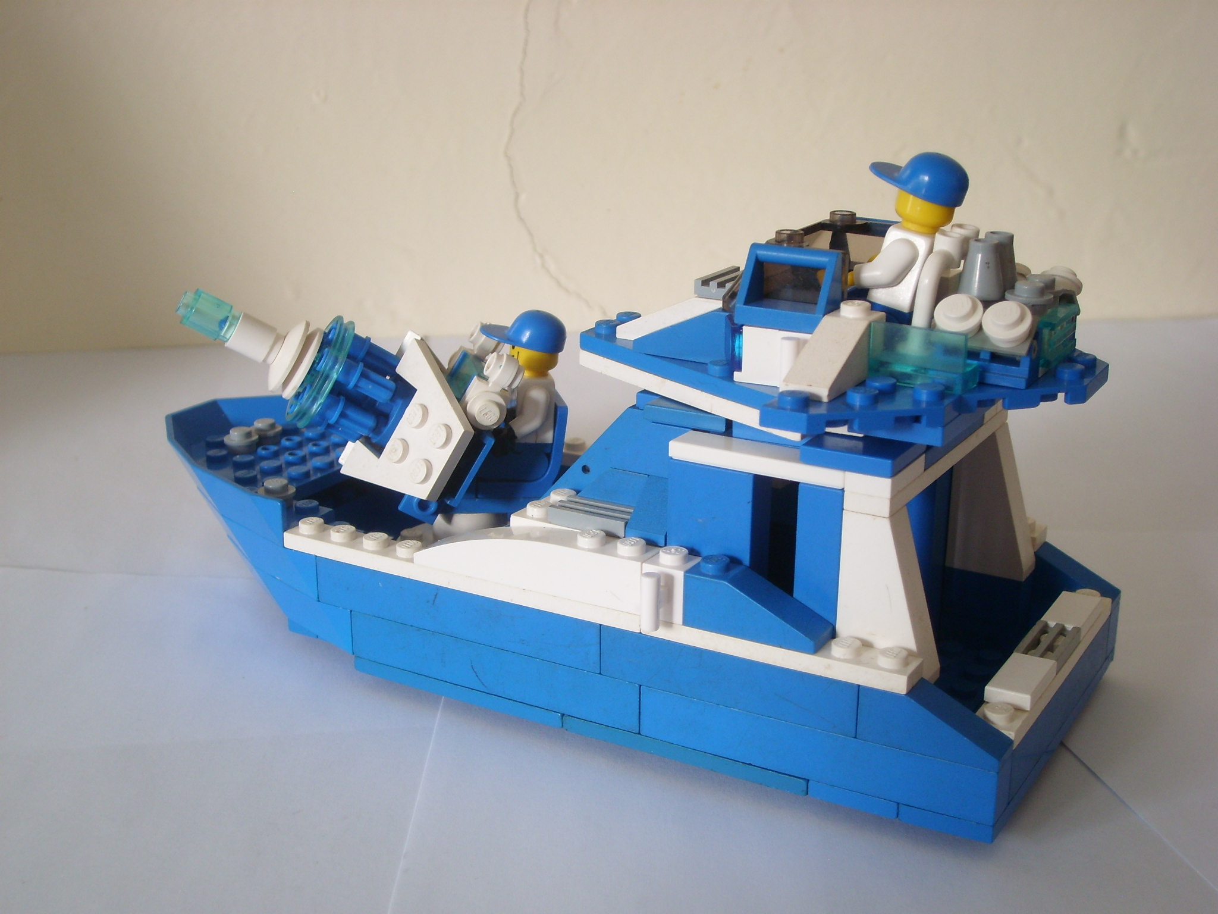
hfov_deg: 42.9
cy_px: 457
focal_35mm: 44
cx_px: 609
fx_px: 1548
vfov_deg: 32.9
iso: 50
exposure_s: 1
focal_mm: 7.43
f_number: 3.1
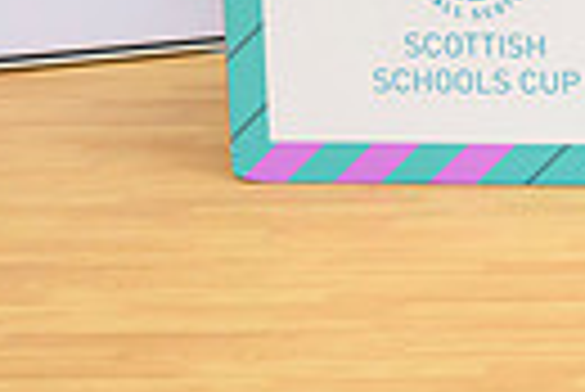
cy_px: -354
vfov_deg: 8.4
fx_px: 2538
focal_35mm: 156
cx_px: 1134
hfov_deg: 11.9
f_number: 4
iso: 4000
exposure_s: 1/640
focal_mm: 35
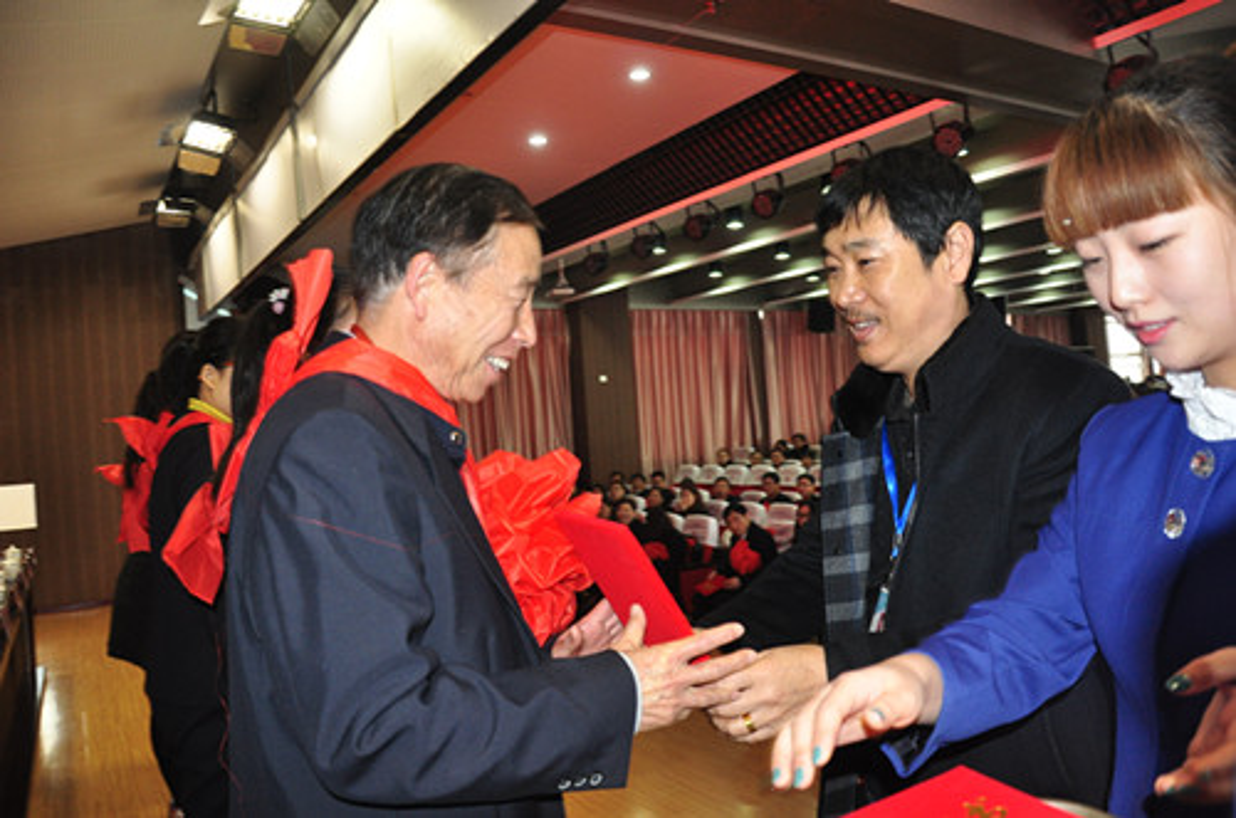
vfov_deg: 47.7
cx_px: 618
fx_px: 925
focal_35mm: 27
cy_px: 409
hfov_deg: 67.5
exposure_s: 1/60
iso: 800
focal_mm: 18
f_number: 4
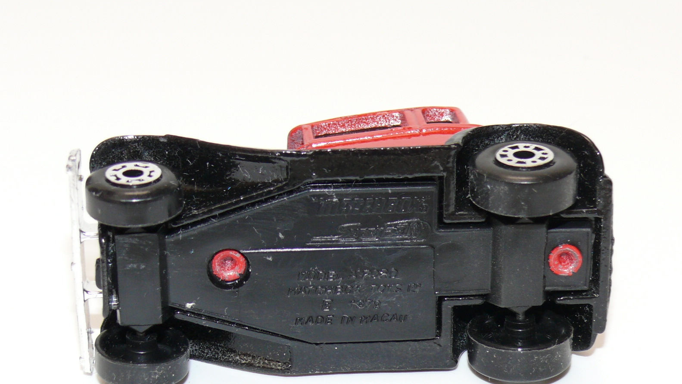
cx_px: 338
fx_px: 1772
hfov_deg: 21.8
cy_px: 233
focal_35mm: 98
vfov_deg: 12.3
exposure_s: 1/30
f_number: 4
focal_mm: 12.5
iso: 100
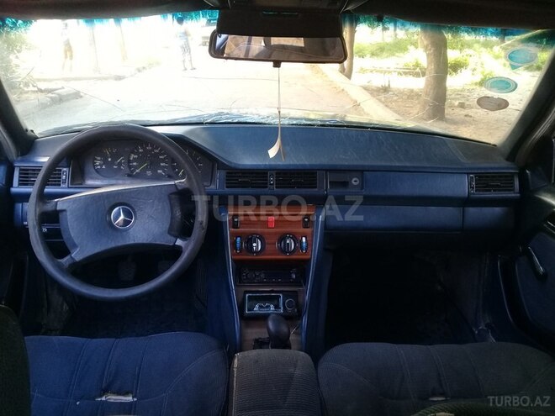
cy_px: 208
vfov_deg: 45.4
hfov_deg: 58.4
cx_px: 278
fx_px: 497
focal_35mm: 31
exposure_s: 1/33
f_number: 2.2
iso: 100
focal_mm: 3.3
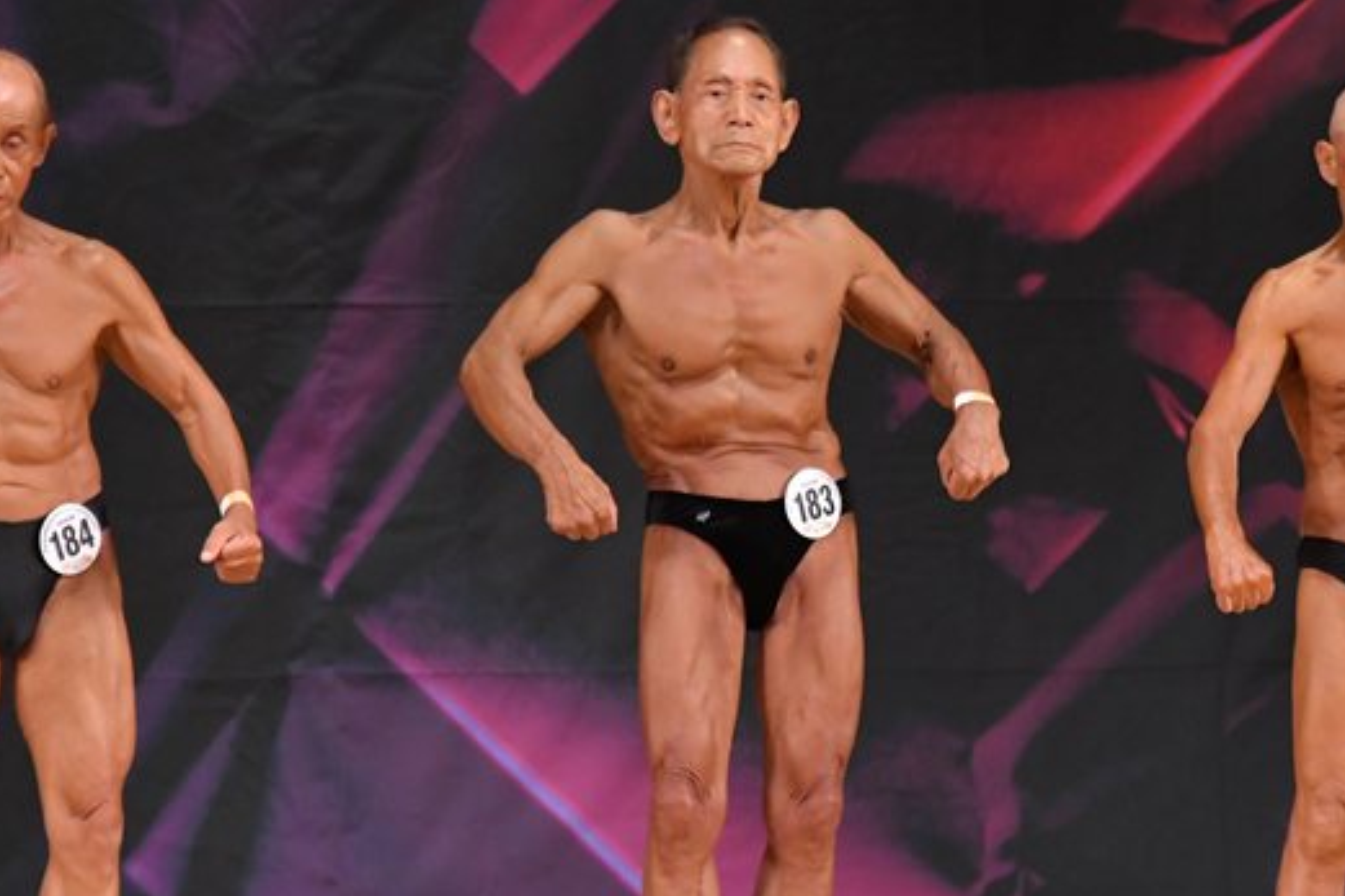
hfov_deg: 4.6
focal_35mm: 446
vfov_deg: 3.1
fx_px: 16657
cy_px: 540
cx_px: 941
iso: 5000
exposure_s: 1/400
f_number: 5.6
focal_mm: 200
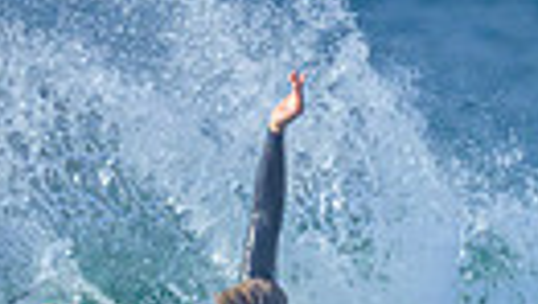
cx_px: 291
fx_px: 72329
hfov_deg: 0.4
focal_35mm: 5065
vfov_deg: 0.2
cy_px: 892
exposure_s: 1/3200
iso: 1100
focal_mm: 800
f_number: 8
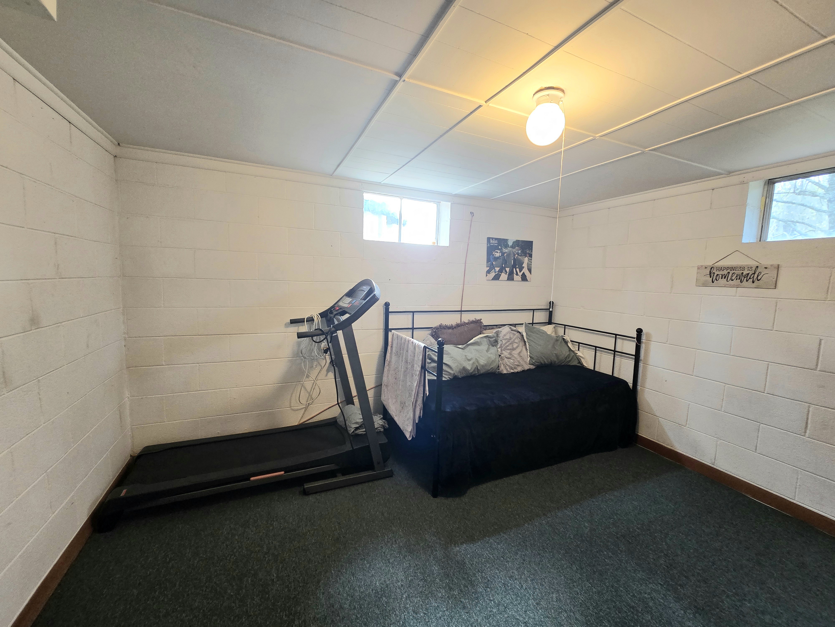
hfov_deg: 106.2
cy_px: 314
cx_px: 418
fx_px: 314
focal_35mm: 13
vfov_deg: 89.9
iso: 200
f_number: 2.2
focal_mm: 2.2
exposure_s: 1/60.2
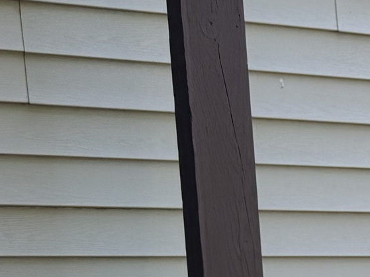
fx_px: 1411
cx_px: 967
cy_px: 469
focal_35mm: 132
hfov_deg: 11.5
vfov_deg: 10.7
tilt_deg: -9.2
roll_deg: -0.3
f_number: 1.78
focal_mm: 6.76
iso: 80
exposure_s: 1/394
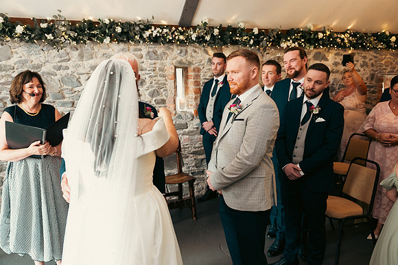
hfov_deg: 60.3
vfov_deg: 42.3
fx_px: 343
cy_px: 132
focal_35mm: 31
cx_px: 199
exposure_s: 1/160
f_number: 3.5
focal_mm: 31
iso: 1600
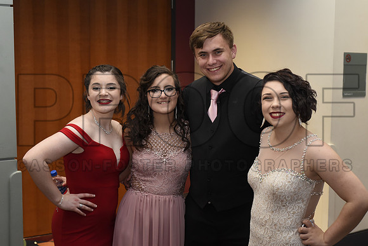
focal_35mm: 50
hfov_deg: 39.6
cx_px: 184
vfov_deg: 27.0
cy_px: 123
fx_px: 511
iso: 2500
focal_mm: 50
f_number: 5
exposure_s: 1/200
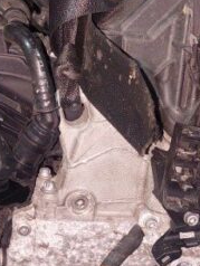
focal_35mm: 84
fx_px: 646
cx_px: 160
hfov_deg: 17.5
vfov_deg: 22.7
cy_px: 235
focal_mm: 5.23
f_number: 1.8
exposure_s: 1/50
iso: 320
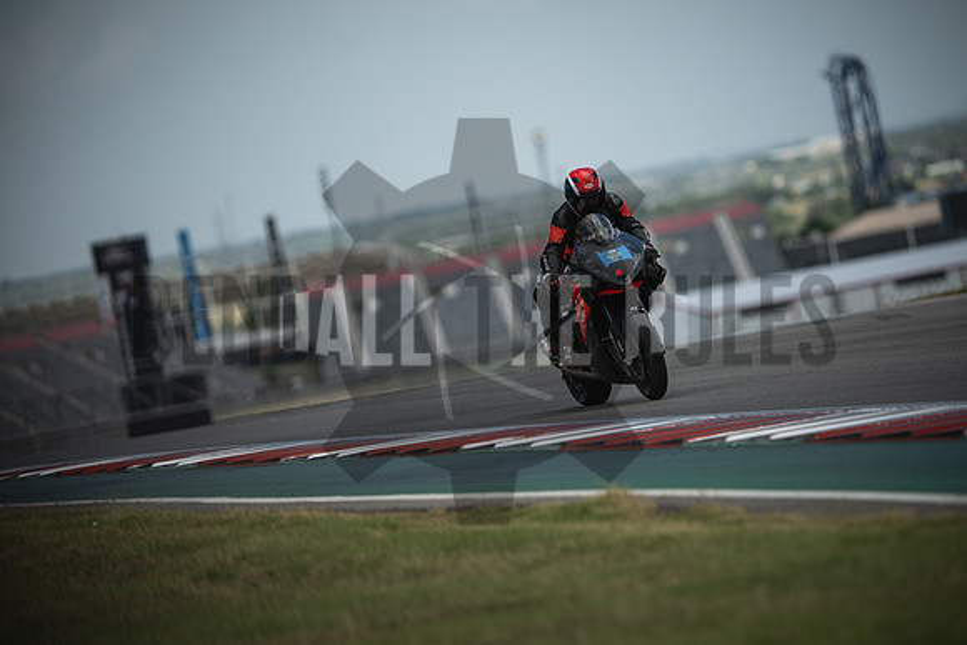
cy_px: 322
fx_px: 8060
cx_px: 484
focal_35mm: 300
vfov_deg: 4.6
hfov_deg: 6.9
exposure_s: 1/4000
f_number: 2
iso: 250
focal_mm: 200
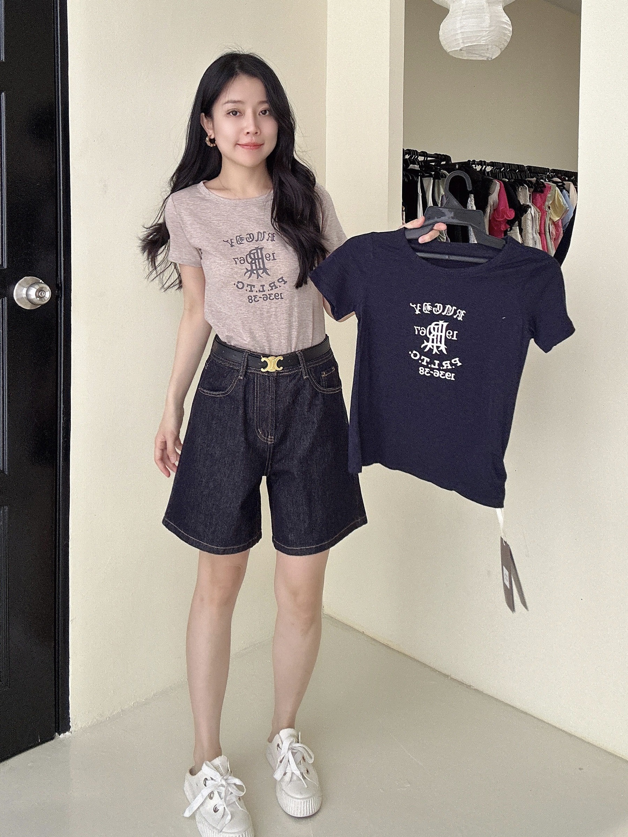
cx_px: 314
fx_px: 556
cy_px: 418
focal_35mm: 23
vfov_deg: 73.9
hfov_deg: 58.9
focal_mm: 2.69
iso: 100
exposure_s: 1/60
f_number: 1.9
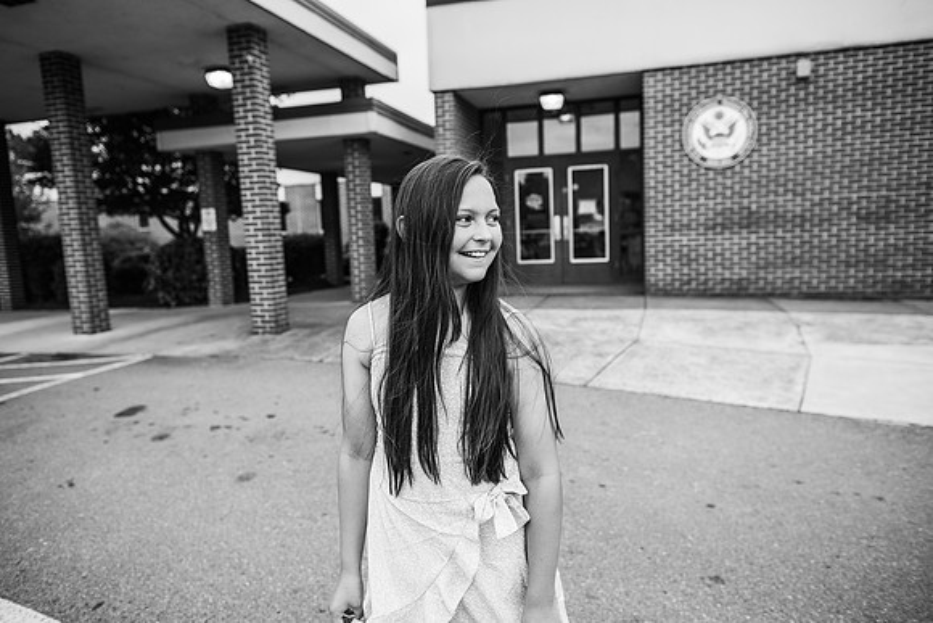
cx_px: 466
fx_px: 622
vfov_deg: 53.2
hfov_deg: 73.7
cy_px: 312
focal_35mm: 24
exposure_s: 1/400
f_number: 2.8
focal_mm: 24
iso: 250
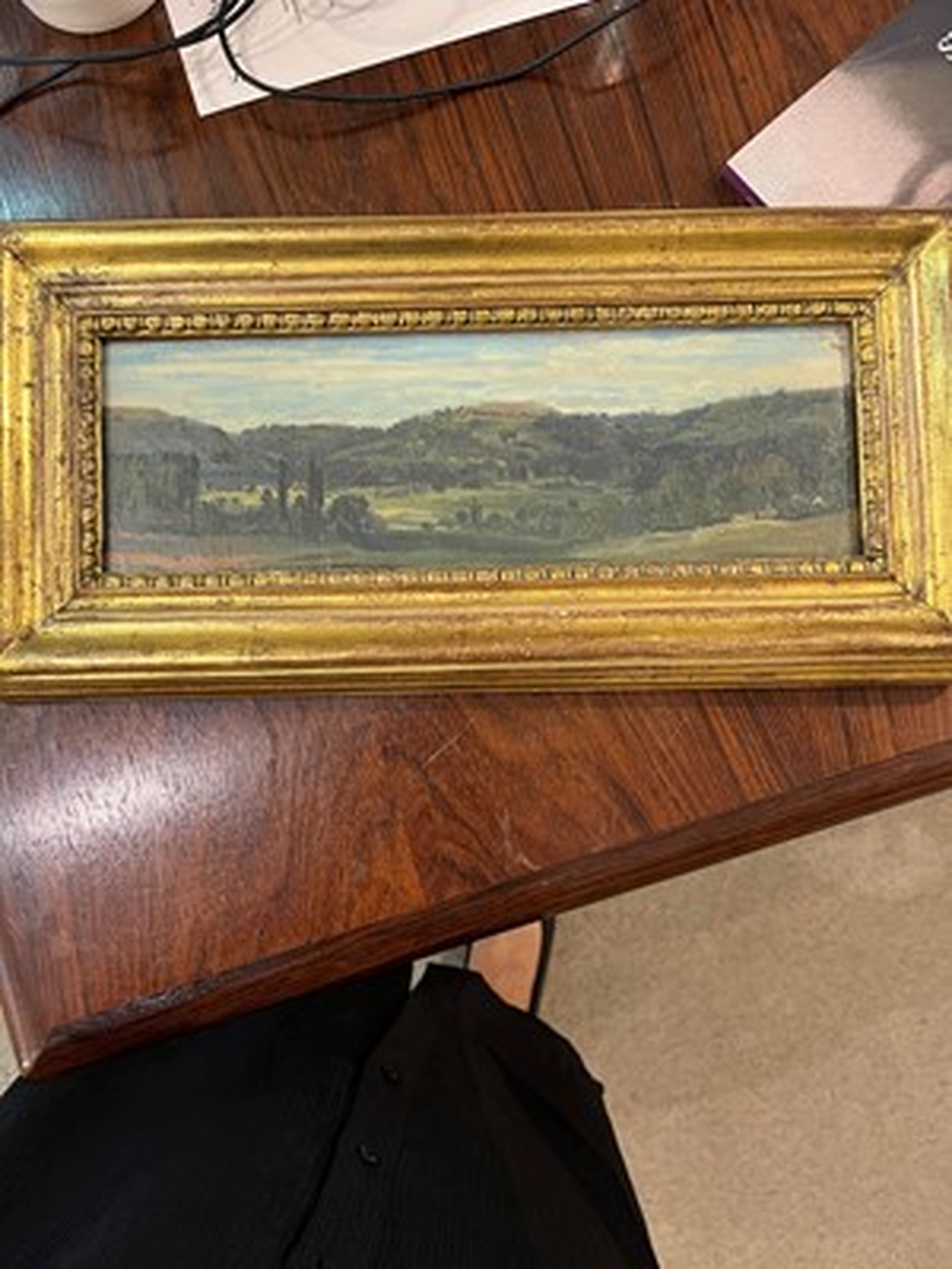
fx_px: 953
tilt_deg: -85.1
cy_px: 634
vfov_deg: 67.3
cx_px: 476
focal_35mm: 26
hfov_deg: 53.1
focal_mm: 5.1
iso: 250
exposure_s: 1/50
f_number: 1.6
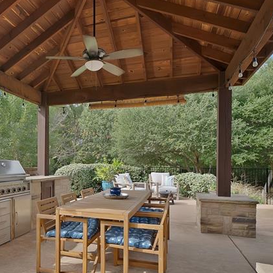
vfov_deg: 62.4
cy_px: 163
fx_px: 223
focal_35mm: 25
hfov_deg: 60.8
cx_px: 82
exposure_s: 1/30
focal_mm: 12
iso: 640
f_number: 9
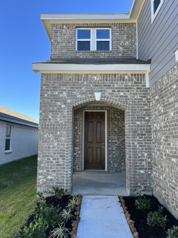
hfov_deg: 53.1
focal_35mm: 26
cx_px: 89
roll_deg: -0.6
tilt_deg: +6.4
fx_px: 178
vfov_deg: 67.3
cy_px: 119
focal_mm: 5.7
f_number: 1.5
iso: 50
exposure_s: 1/894
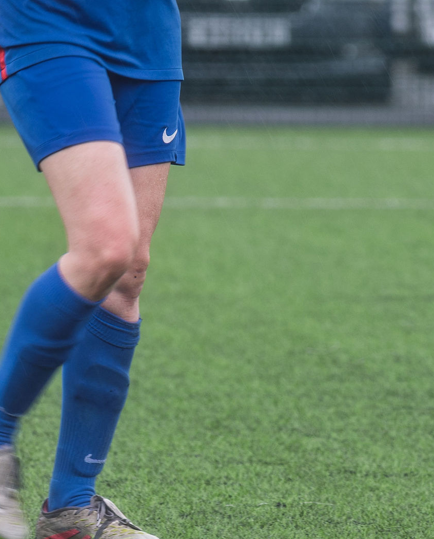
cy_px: -327
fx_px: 16962
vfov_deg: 1.8
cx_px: 88
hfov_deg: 1.5
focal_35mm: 1061
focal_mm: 220
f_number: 5
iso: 72
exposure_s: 1/125
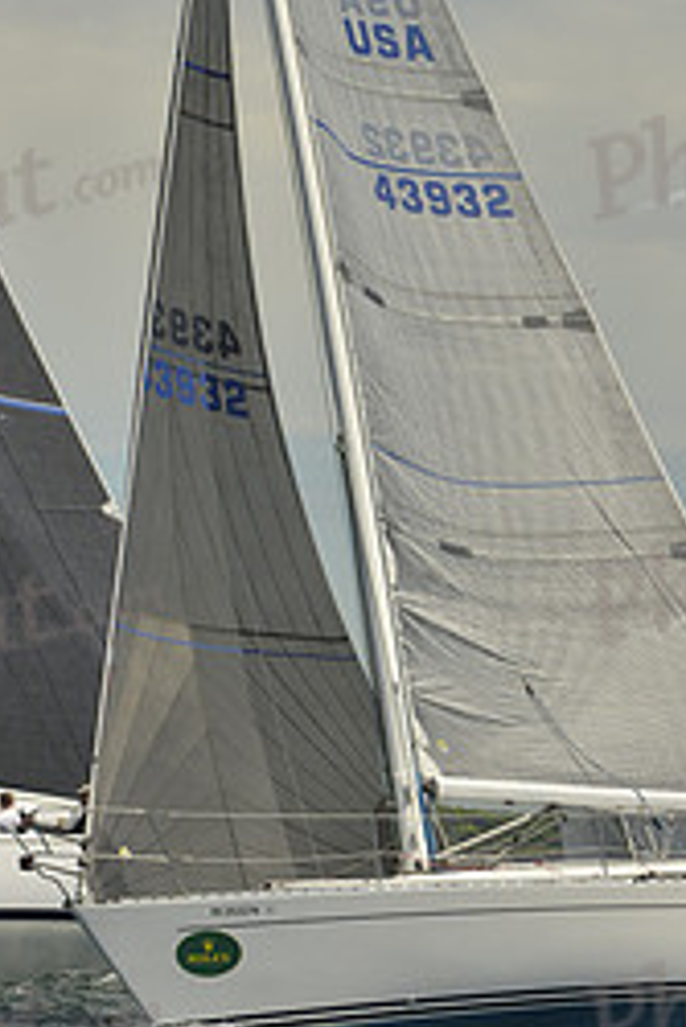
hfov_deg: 4.7
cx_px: 376
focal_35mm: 290
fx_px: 8277
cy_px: 386
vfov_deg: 7.1
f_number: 10
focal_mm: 125
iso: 280
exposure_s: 1/1600
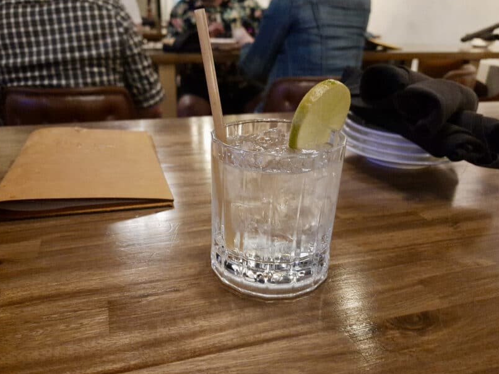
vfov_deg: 54.9
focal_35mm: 25
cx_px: 241
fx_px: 360
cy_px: 190
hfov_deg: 69.4
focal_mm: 5.23
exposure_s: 1/20
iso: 800
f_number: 1.8
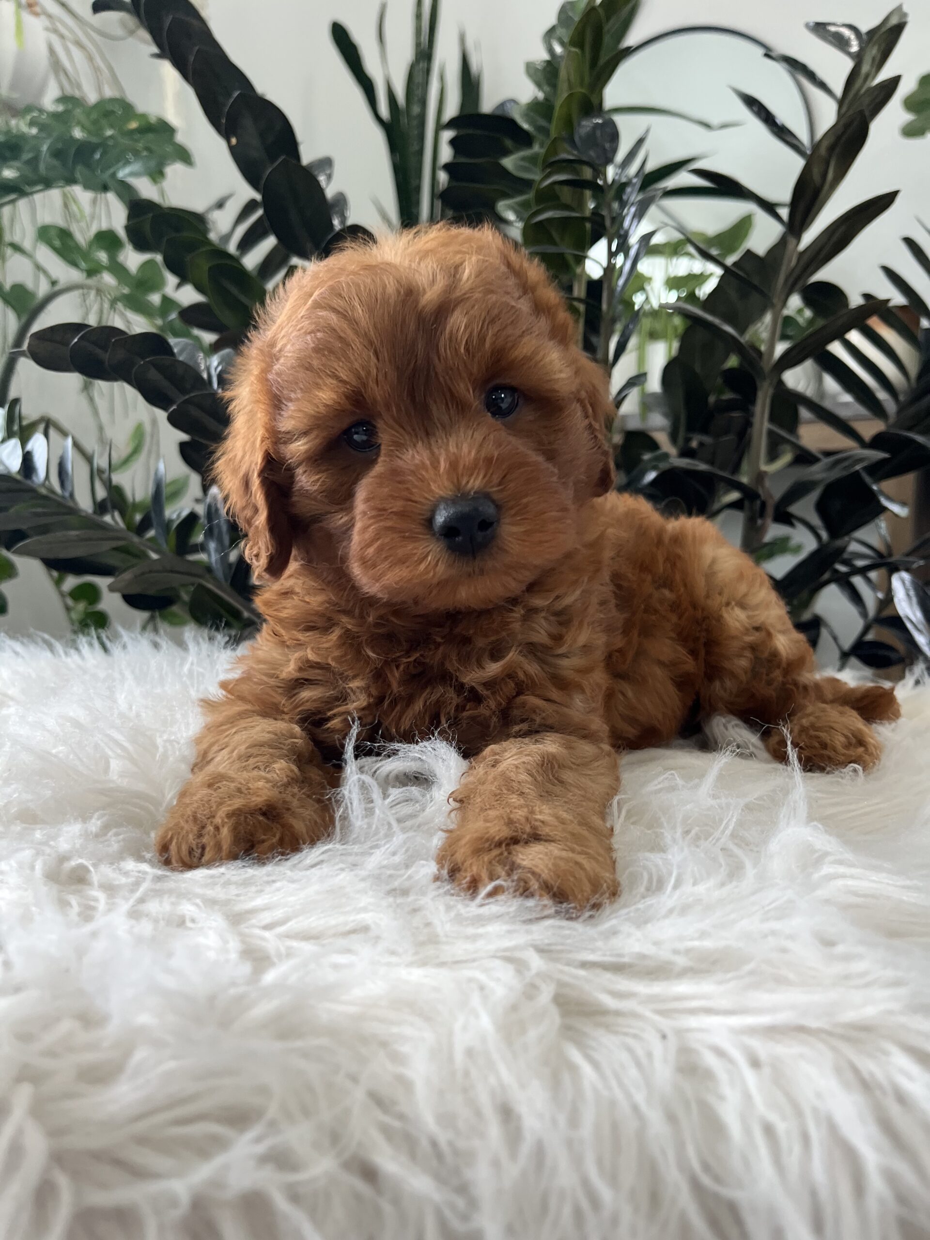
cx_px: 465
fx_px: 931
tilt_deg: -5.7
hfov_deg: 53.1
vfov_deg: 67.3
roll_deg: -0.2
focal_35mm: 26
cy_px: 620
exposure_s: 1/120
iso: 125
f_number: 1.6
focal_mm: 5.1
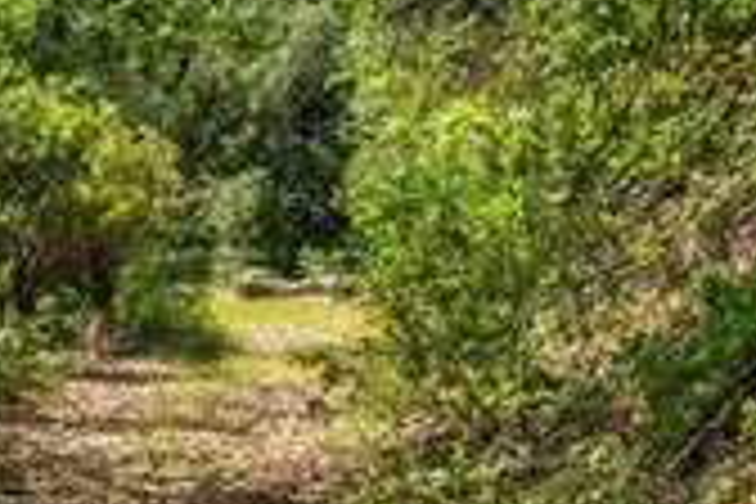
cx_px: 36
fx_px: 3717
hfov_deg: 11.5
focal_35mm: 177
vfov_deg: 7.7
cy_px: 94
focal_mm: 29
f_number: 7.1
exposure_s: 1/100
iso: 100
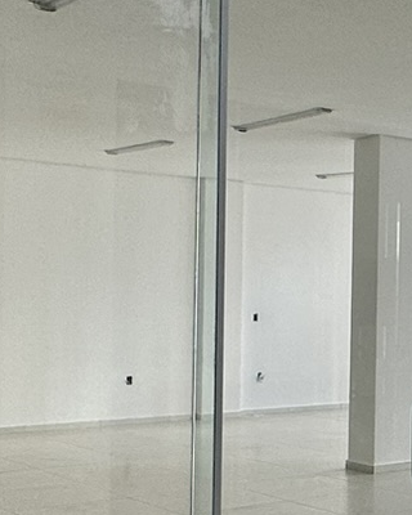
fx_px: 1067
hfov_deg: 20.5
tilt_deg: +0.7
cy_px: 304
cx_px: 488
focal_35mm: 70
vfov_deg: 27.1
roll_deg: -1.2
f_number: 2.2
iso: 125
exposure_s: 1/120
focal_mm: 2.22
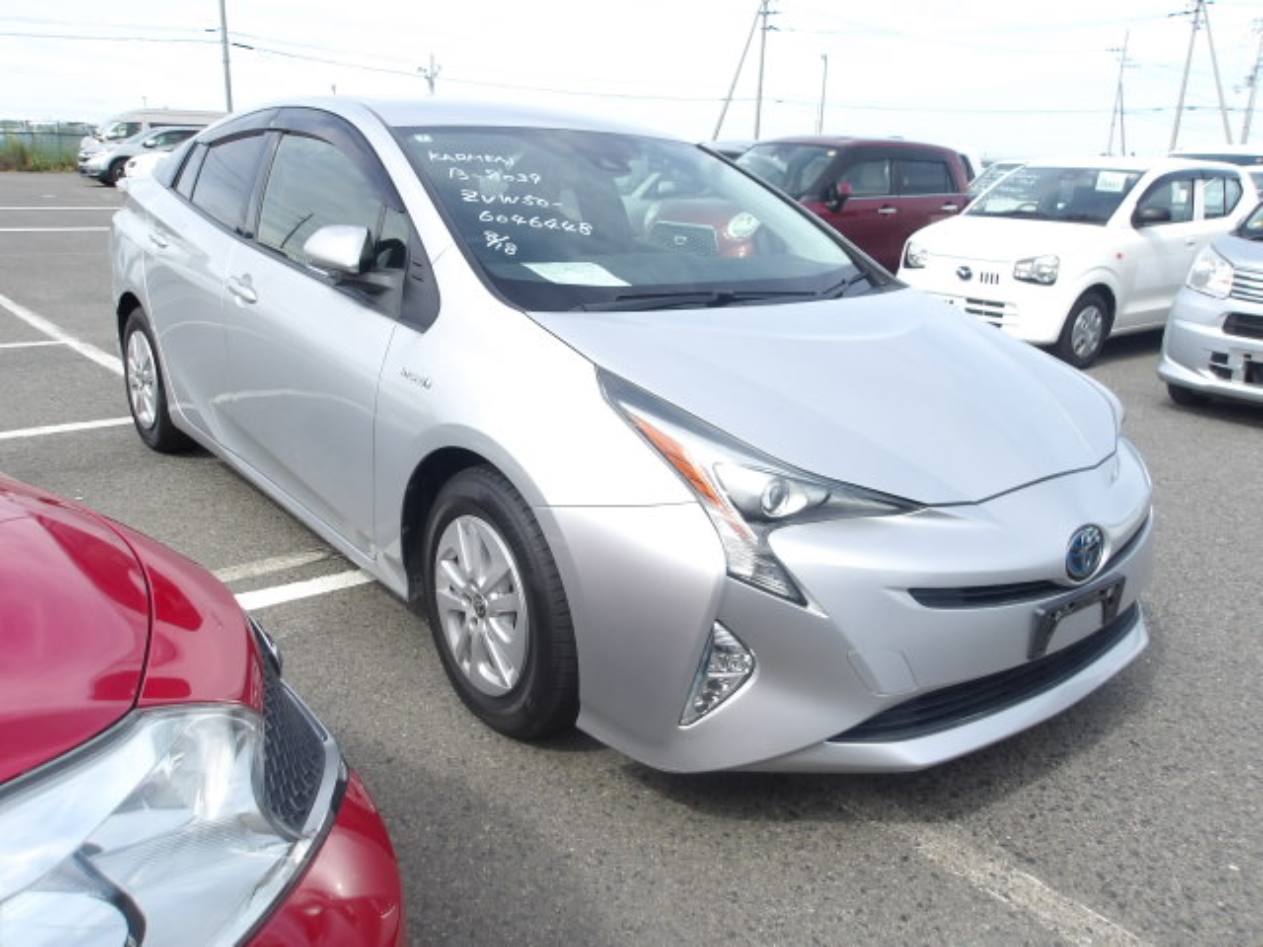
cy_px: 474
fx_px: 985
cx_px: 632
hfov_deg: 65.3
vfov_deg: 51.4
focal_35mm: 27
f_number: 10.4
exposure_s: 1/60
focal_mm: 4.9
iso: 100
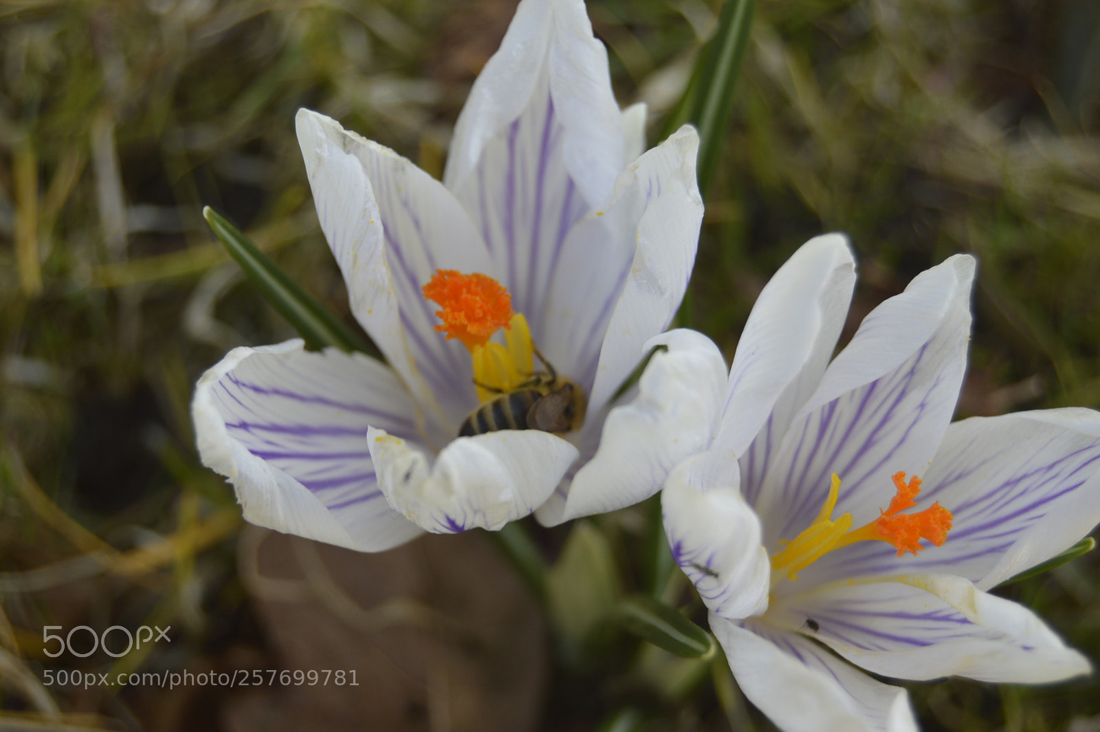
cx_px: 550
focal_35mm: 82
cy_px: 366
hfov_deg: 24.6
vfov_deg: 16.5
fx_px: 2519
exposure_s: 1/125
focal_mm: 55
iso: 160
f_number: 5.6
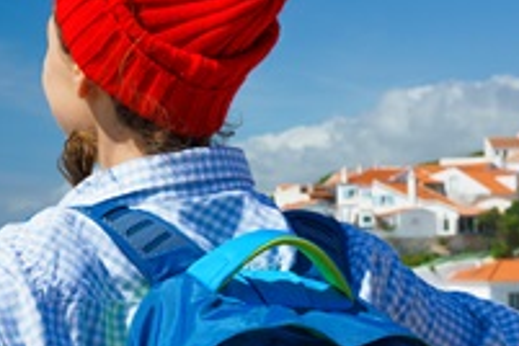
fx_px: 1600
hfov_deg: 18.0
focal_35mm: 111
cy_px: 209
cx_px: 10
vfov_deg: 12.3
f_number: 7.1
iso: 125
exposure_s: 1/320
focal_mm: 35
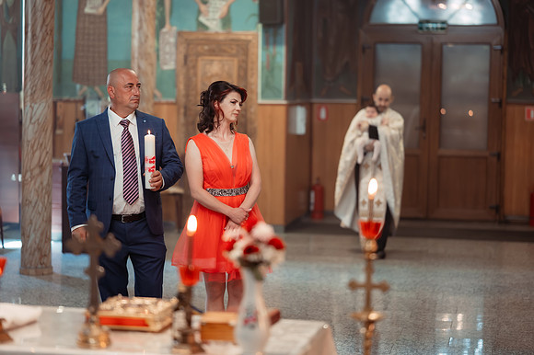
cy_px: 178
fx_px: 1260
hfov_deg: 23.9
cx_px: 267
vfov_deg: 16.1
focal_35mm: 85
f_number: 1.8
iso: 1600
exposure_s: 1/160
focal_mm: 85
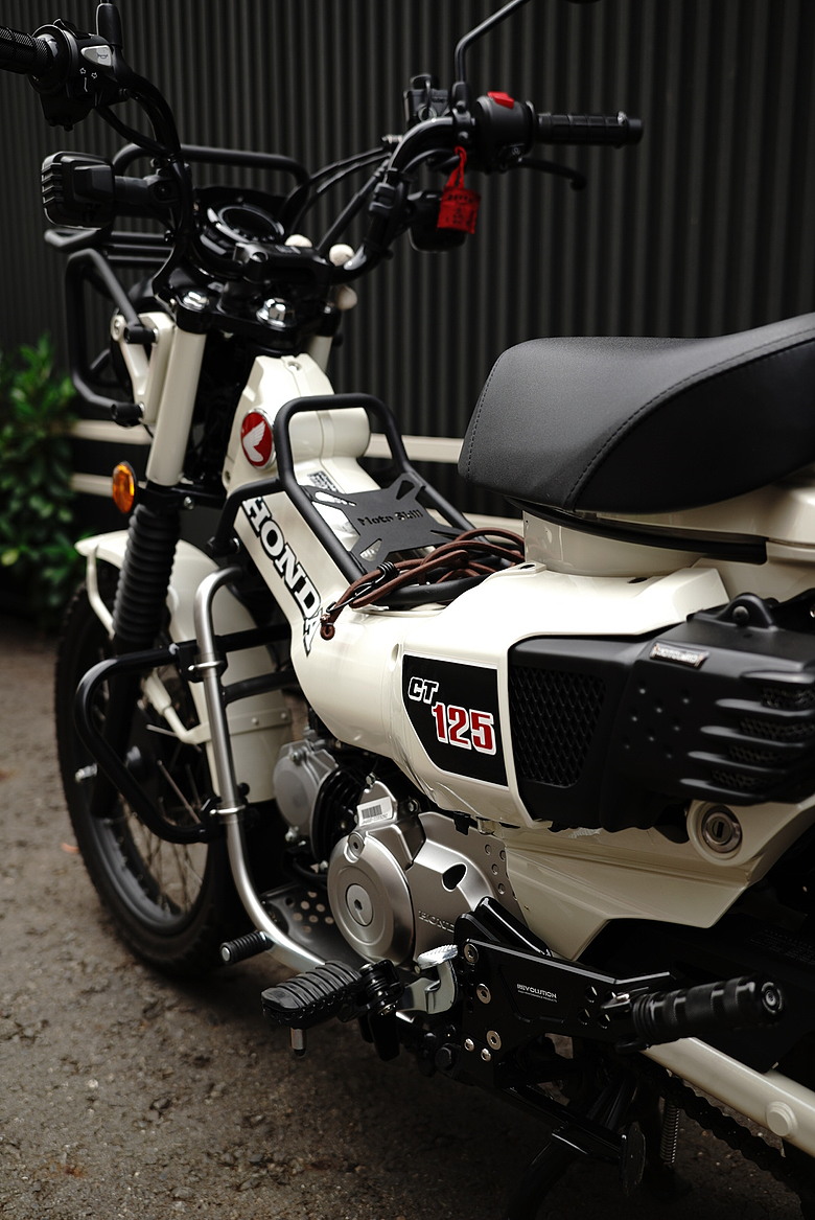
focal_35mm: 35
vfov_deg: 54.4
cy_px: 610
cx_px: 408
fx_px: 1186
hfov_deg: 37.9
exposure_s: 1/320
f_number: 3.5
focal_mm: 35
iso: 100
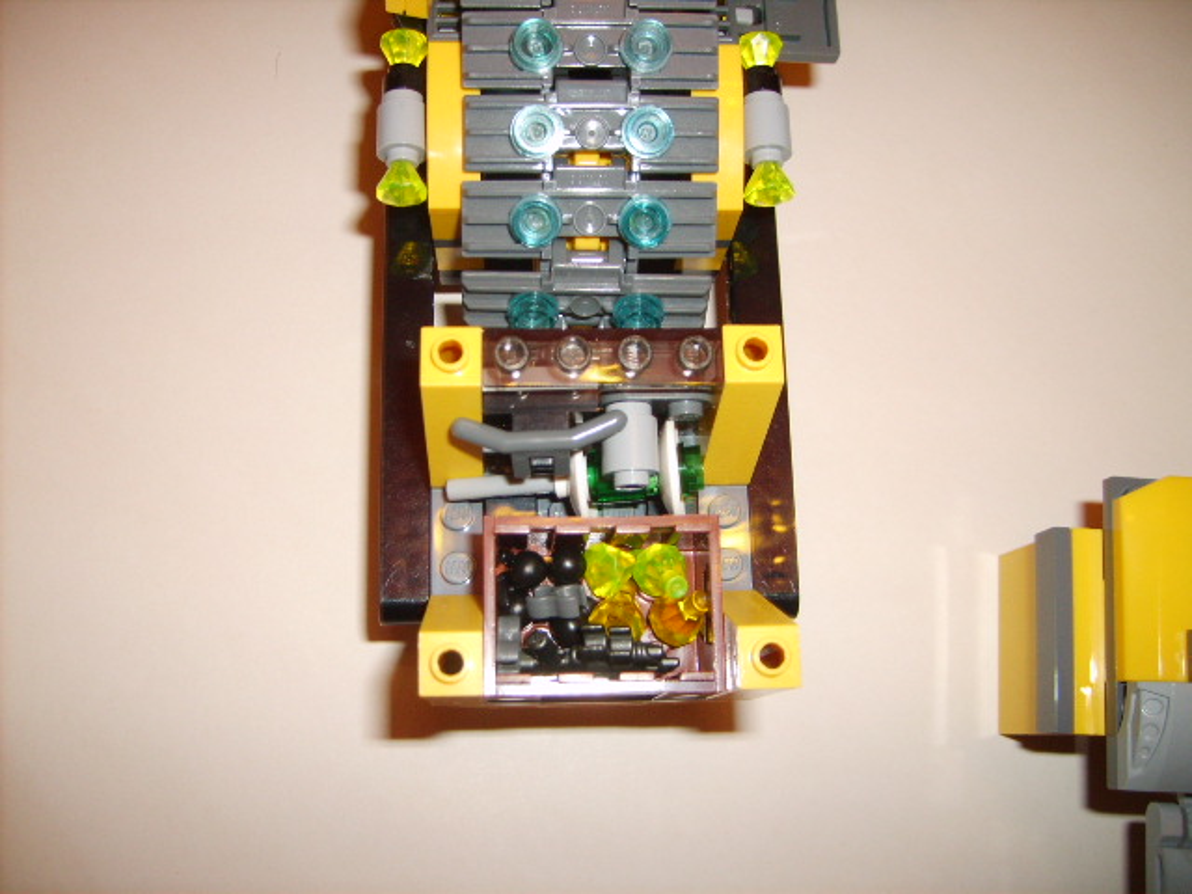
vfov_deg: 40.7
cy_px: 447
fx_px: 1205
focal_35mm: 35
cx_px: 596
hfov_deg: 52.6
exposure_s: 1/45
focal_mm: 5.8
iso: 100
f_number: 2.8
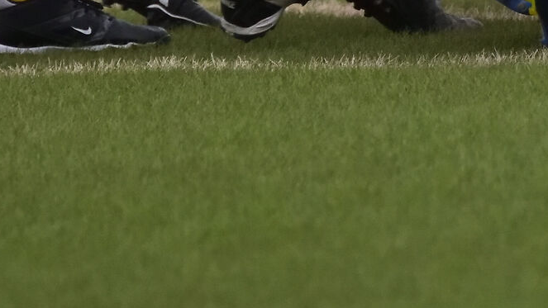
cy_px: -344
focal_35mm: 1138
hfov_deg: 1.9
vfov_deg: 1.1
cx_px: 650
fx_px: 16537
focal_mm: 300
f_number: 8
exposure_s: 1/1250
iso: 4000
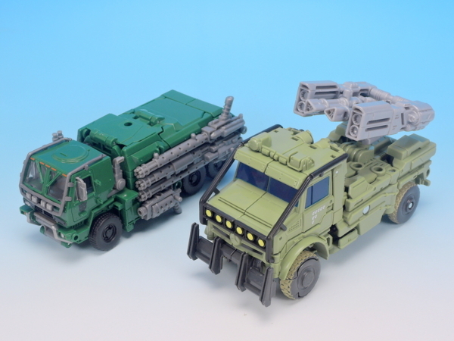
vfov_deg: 24.4
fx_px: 787
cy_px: 170
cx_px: 227
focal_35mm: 60
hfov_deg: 32.2
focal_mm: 12.8
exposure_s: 1/1.3
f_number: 7.3
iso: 80
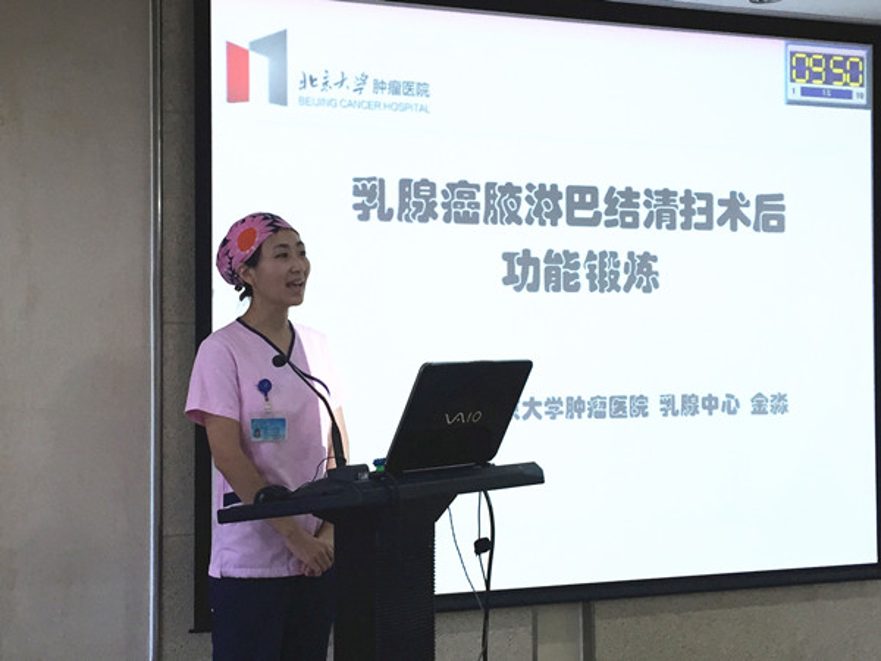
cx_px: 440
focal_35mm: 29
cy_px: 330
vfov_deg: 48.2
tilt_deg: +1.6
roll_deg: -1.5
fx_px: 738
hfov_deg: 61.7
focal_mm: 4.15
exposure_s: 1/30
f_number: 2.2
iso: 32
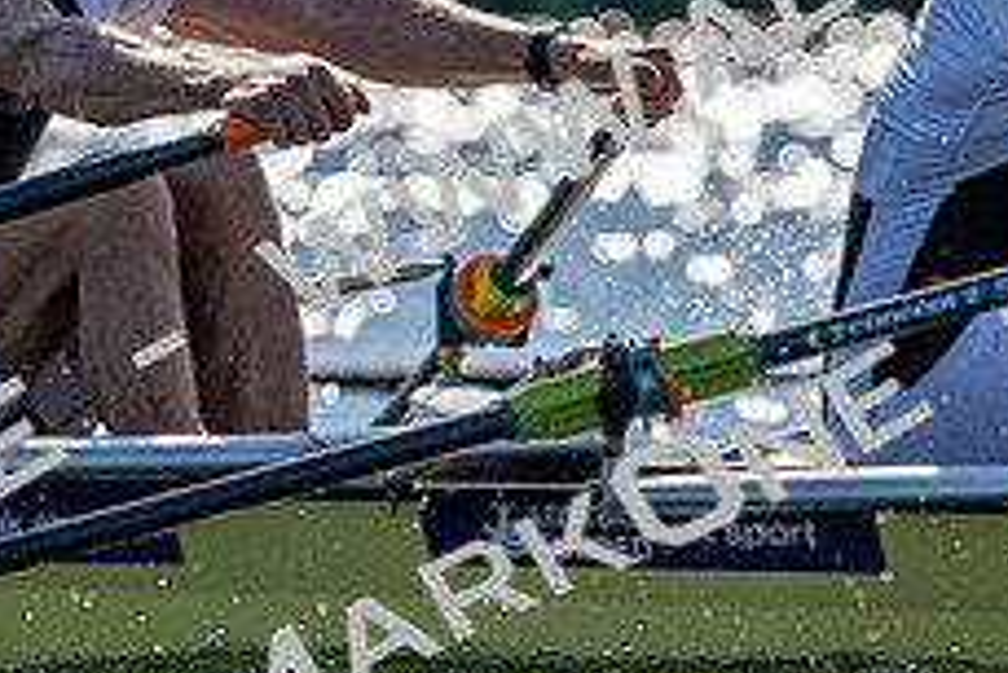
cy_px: 328
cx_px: 801
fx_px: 21321
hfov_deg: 2.7
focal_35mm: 761
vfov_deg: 1.8
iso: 160
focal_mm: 300
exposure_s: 1/1600
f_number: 5.6
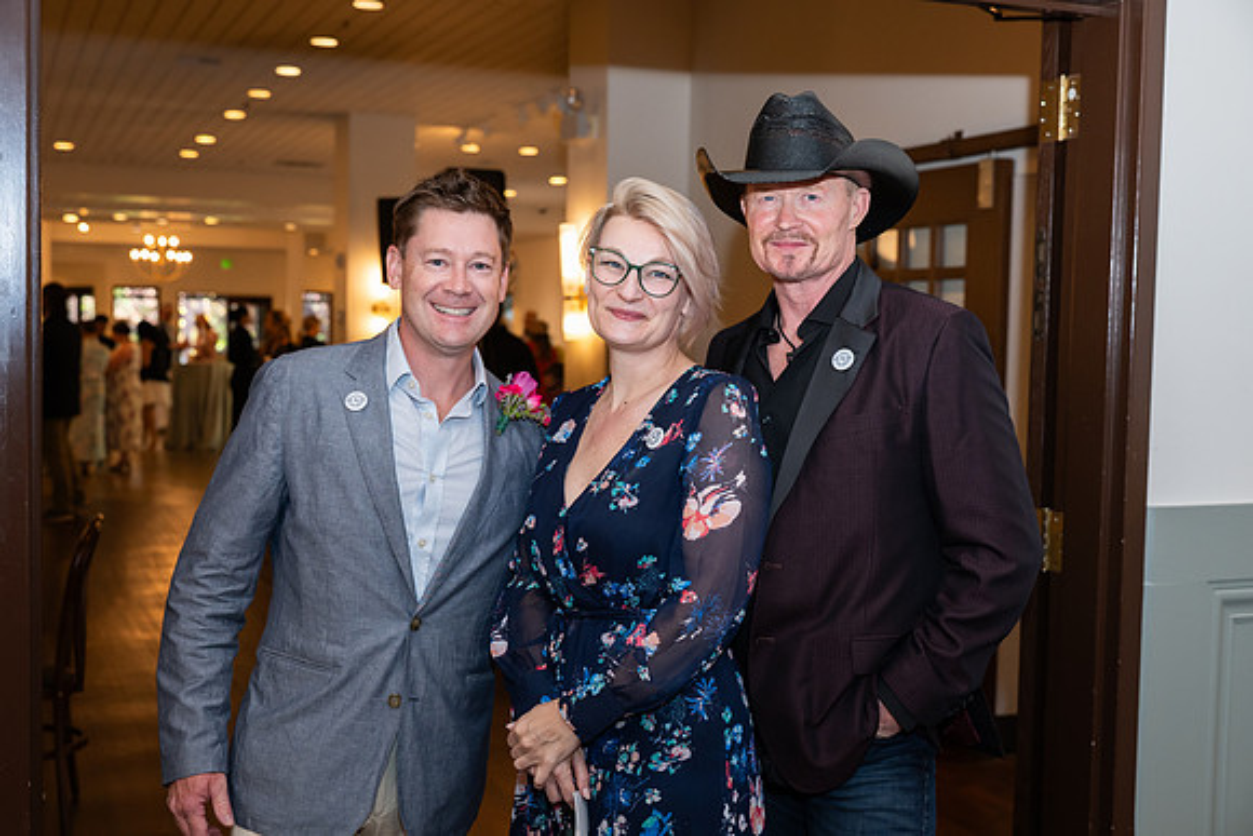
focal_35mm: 43
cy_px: 418
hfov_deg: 45.4
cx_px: 626
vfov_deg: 31.2
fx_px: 1497
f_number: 4
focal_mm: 43
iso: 1250
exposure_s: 1/200
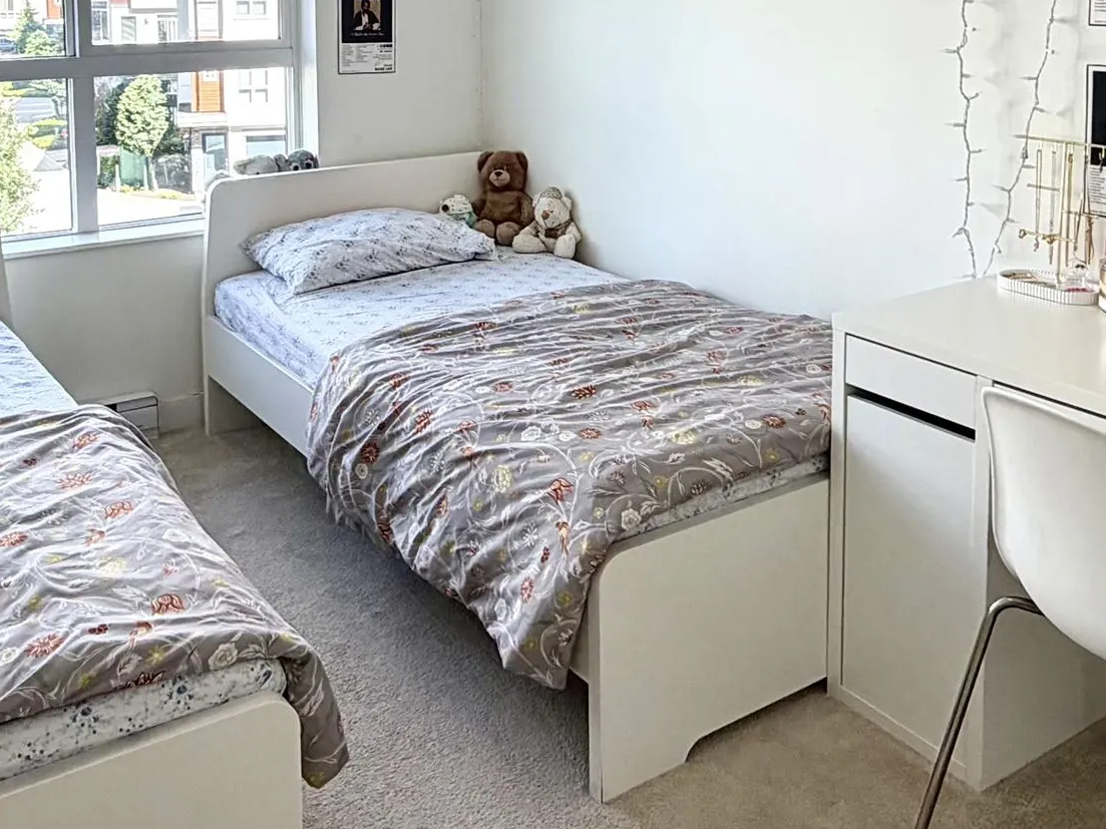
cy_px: 78
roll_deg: +0.3
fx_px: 1246
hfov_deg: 47.9
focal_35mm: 39
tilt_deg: -4.4
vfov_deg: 34.7
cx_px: 558
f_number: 2.2
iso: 64
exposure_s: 1/172
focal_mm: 2.22
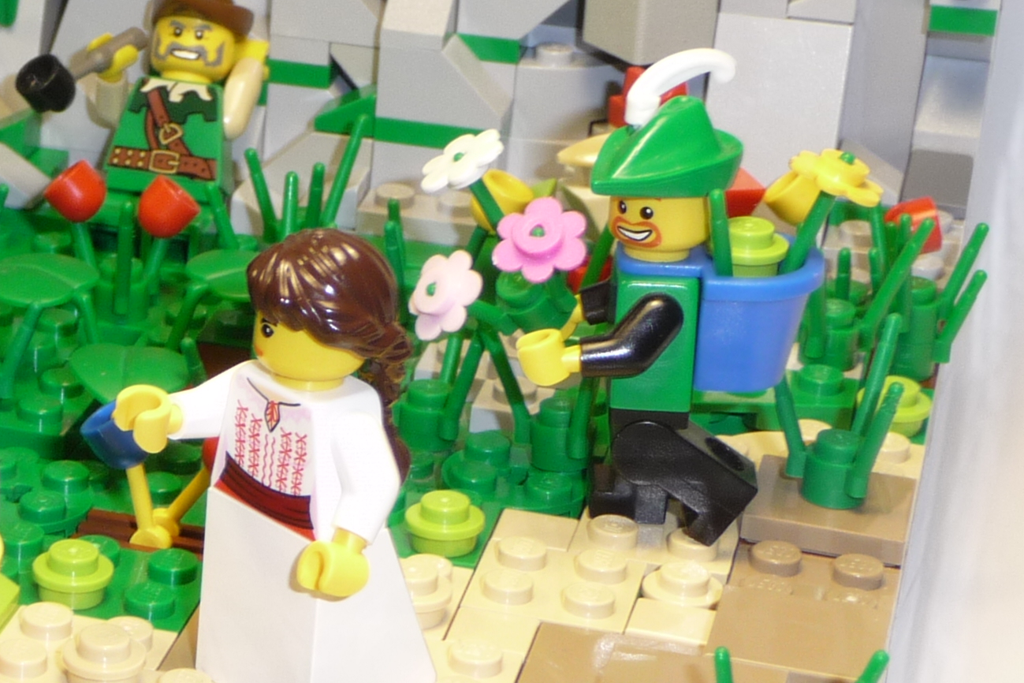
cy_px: 404
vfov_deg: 11.5
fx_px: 3385
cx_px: -221
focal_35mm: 119
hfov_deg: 16.5
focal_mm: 7.1
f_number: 4
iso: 100
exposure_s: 1/30
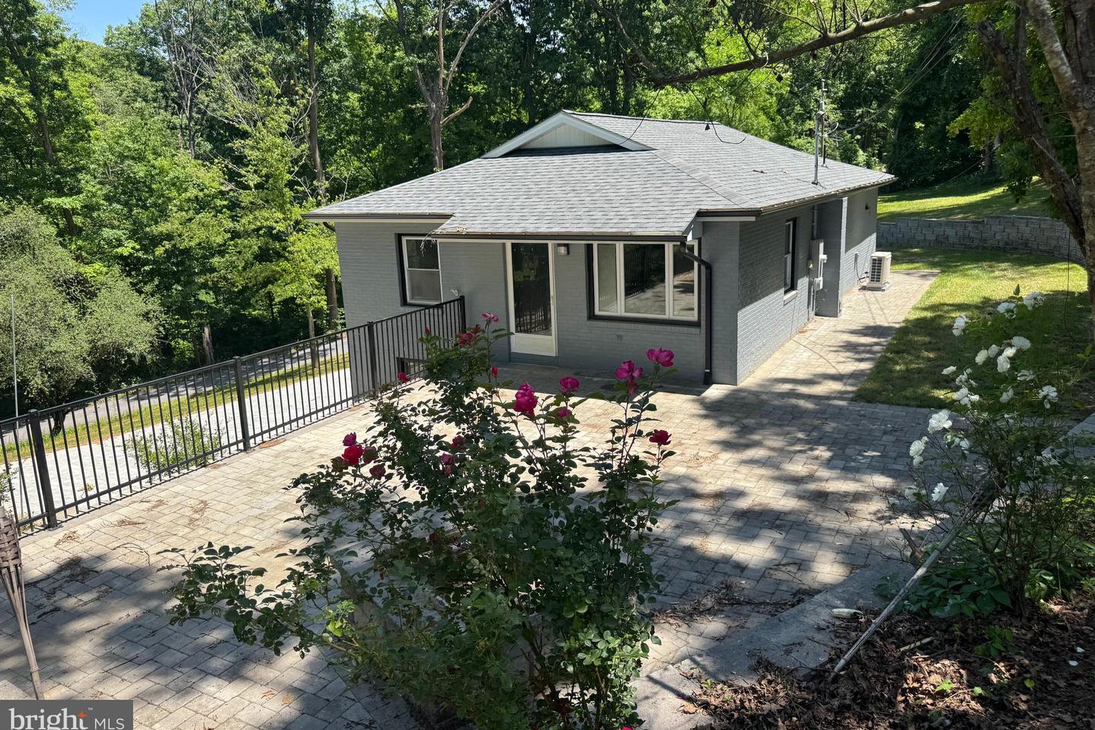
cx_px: 548
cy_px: 333
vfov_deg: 51.2
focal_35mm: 25
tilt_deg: -14.3
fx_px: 760
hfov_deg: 71.5
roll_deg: +2.7
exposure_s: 1/1721
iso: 80
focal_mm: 6.76
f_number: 1.78
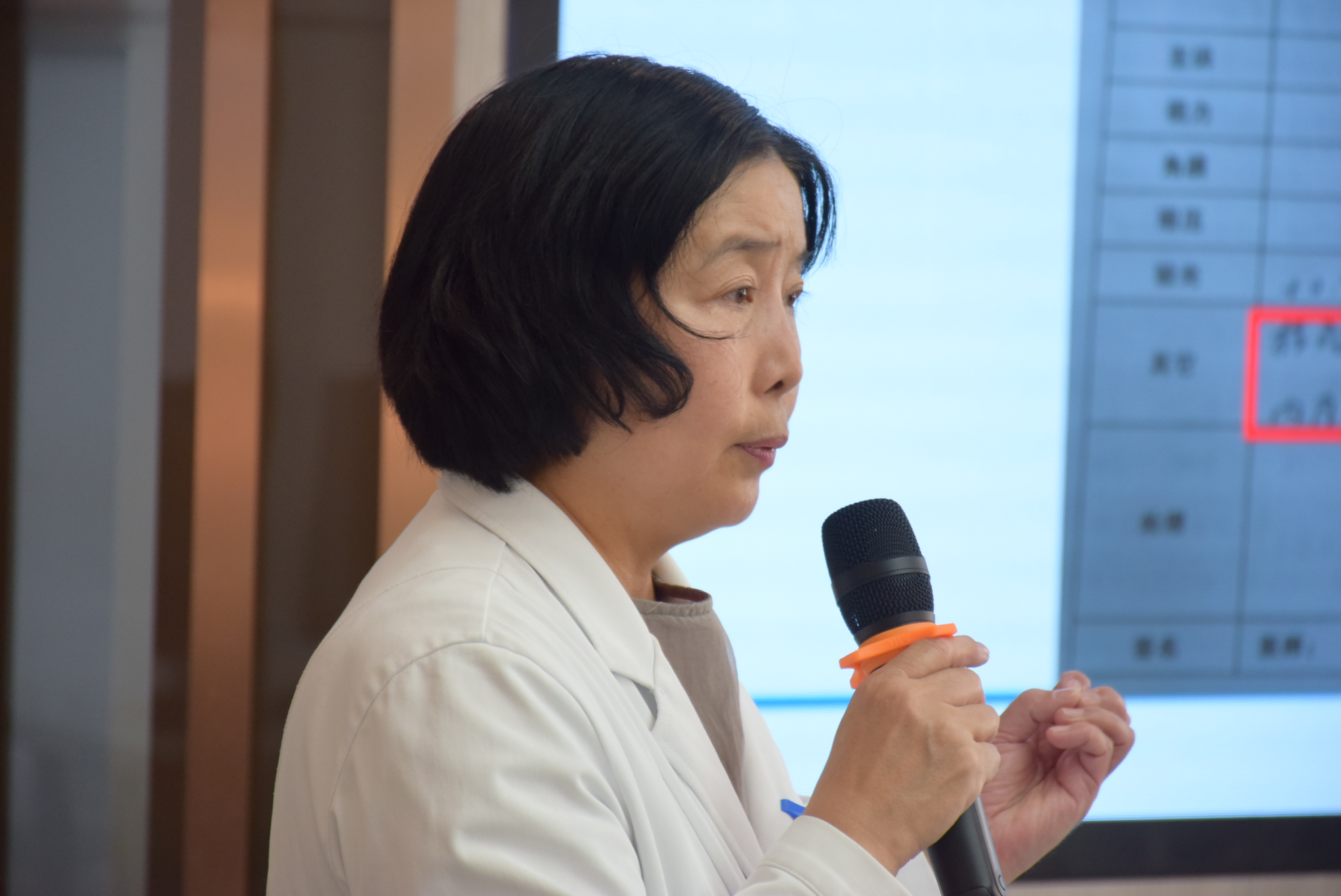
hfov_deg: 9.8
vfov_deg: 6.6
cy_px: 448
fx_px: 7828
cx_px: 670
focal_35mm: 210
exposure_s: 1/125
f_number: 5.6
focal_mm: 140
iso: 1000
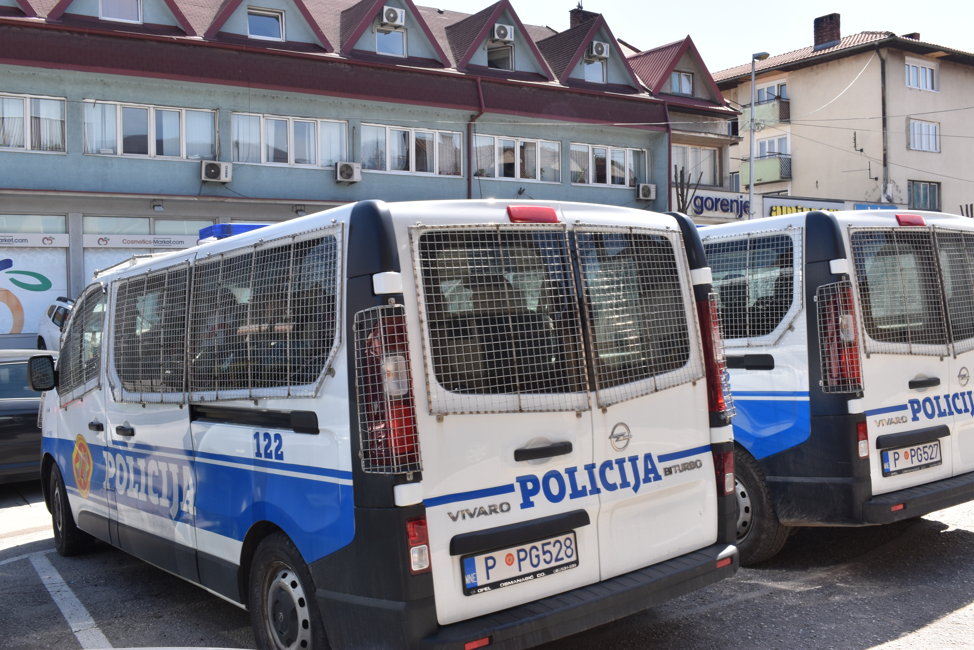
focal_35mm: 34
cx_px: 487
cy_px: 325
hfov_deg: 55.1
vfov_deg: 38.4
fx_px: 933
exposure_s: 1/80
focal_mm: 23
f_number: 18
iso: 250
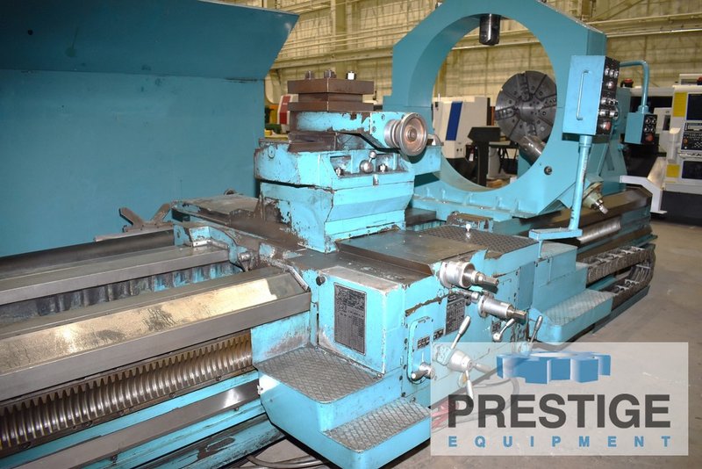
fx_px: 527
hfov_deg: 67.4
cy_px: 234
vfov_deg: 48.0
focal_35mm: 27
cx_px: 351
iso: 900
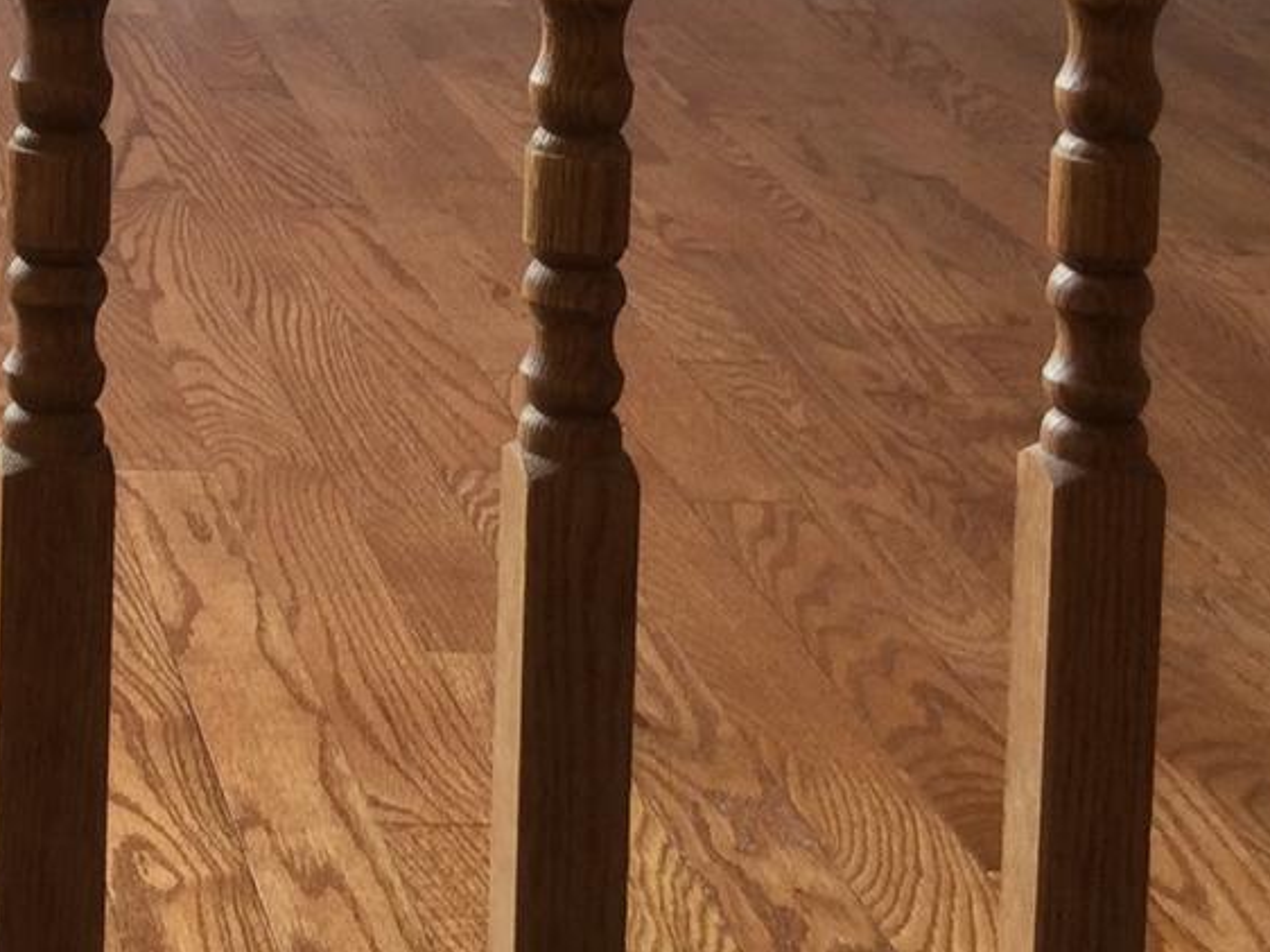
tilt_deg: -7.0
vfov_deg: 12.6
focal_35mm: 113
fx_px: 4144
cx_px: -176
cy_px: -380
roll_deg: -0.9
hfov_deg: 16.8
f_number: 2.4
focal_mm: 3.3
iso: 40
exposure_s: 1/30
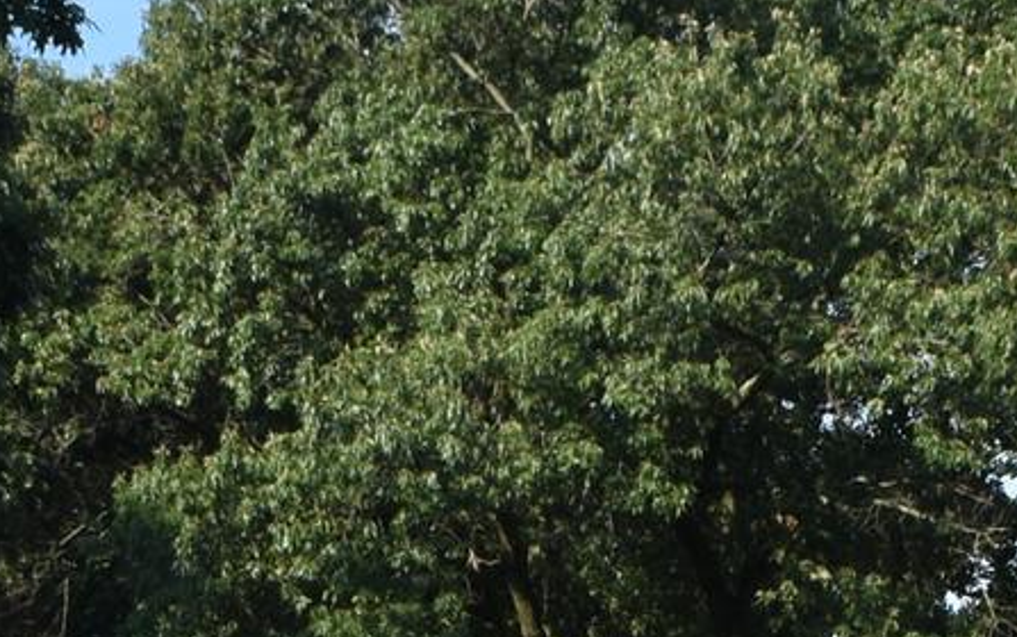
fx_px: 4271
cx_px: 751
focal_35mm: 154
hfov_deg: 13.5
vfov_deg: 8.1
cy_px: 1293
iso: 110
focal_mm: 22
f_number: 8
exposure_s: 1/250
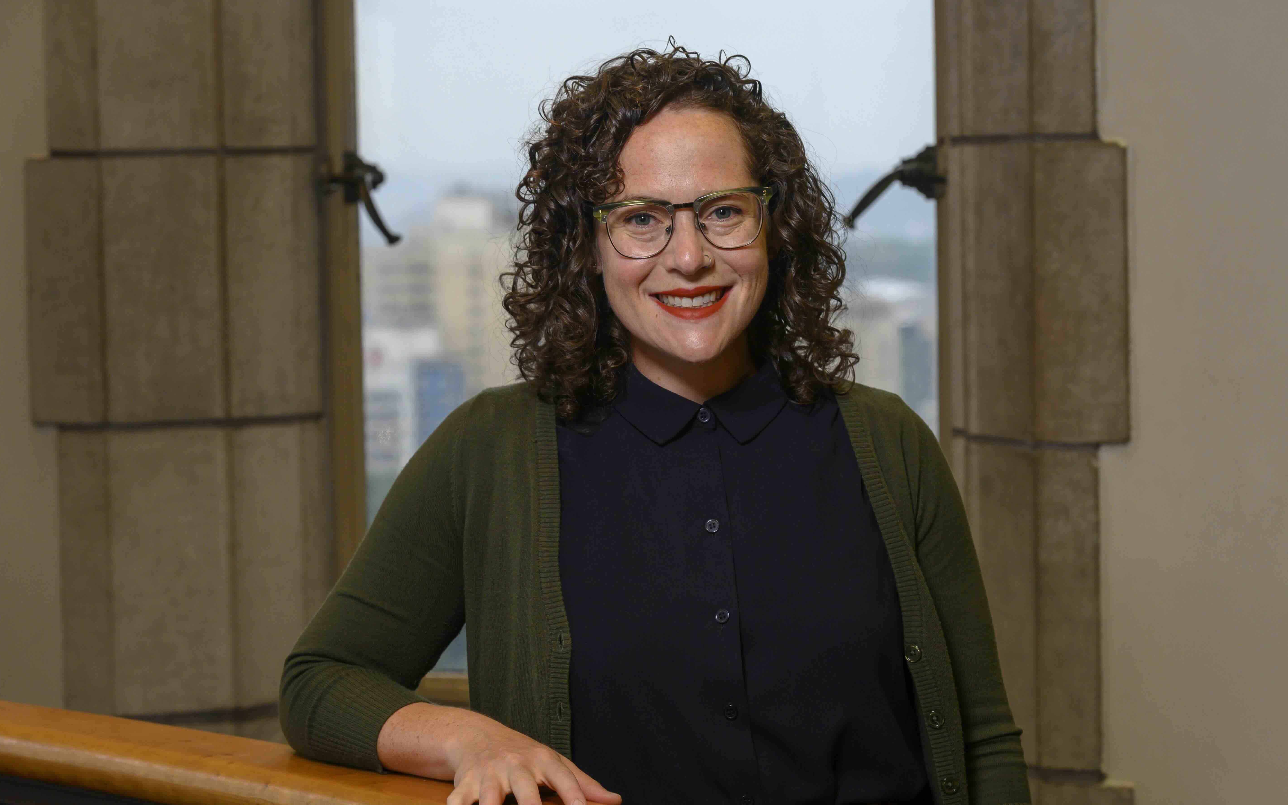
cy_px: 430
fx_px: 3861
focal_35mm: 110
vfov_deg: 11.9
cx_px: 679
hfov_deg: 18.9
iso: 1000
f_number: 8
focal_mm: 102
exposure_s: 1/80
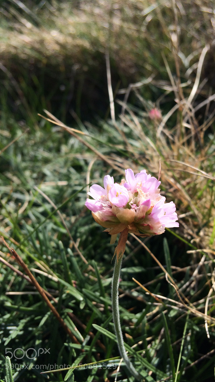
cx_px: 135
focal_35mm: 32
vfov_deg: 61.0
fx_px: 324
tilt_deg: -47.4
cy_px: 192
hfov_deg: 36.5
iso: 32
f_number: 2.2
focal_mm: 4.15
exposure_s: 1/1466
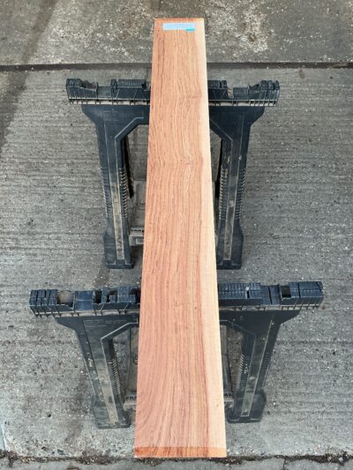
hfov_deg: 48.2
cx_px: 176
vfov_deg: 61.6
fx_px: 394
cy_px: 235
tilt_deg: -61.5
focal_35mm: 29
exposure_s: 1/100
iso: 50
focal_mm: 3
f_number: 1.8
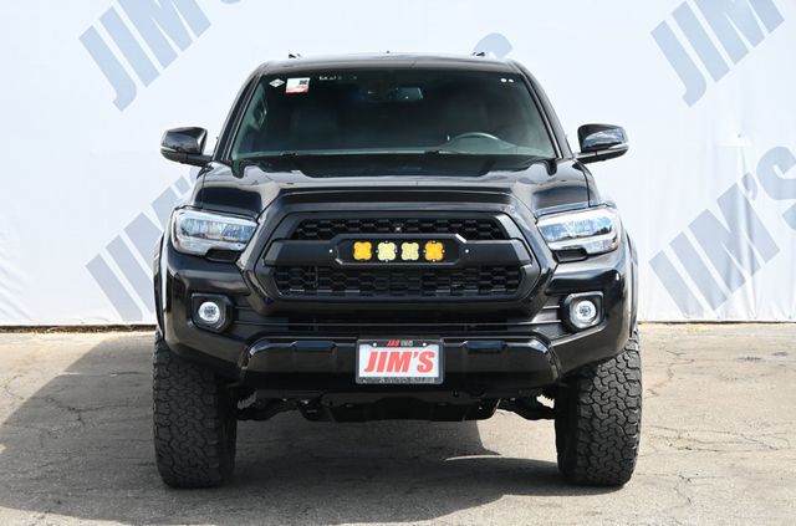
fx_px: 1654
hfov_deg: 27.1
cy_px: 263
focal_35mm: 75
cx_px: 398
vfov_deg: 18.1
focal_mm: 50
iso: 400
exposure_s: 1/200
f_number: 6.3
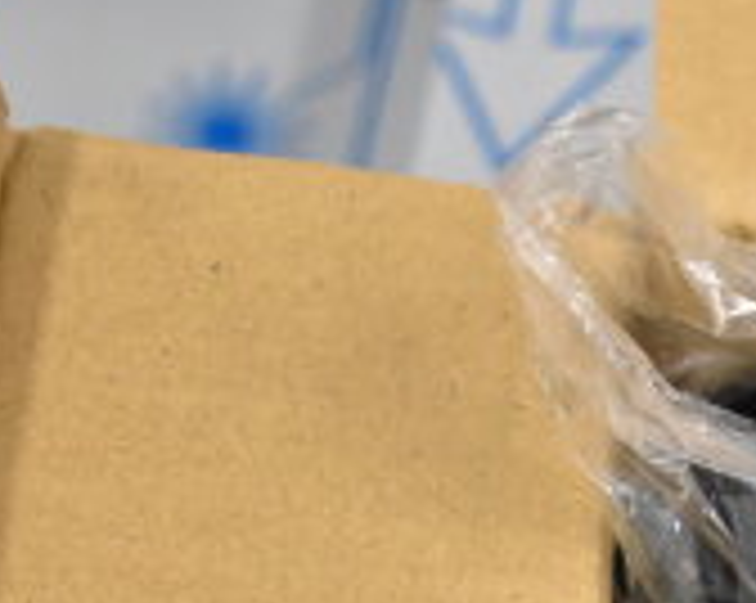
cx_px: 1120
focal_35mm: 149
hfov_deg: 12.4
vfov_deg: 10.1
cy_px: 853
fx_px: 3323
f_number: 4.2
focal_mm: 29
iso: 1250
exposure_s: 1/50
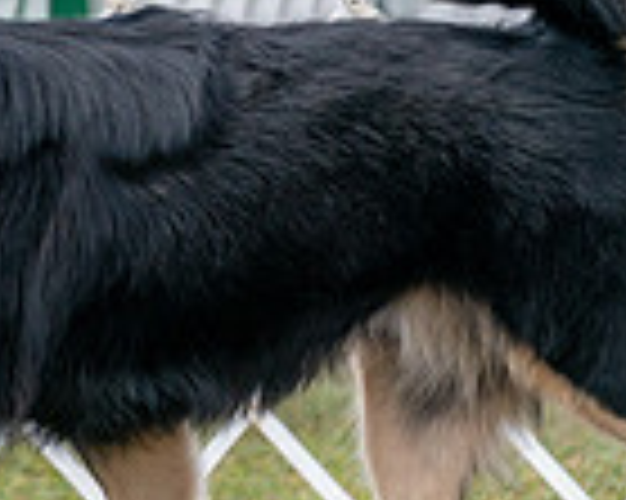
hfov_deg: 2.2
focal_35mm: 862
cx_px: -169
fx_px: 15959
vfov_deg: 1.8
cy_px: -198
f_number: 4
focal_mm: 189
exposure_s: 1/1250
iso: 400
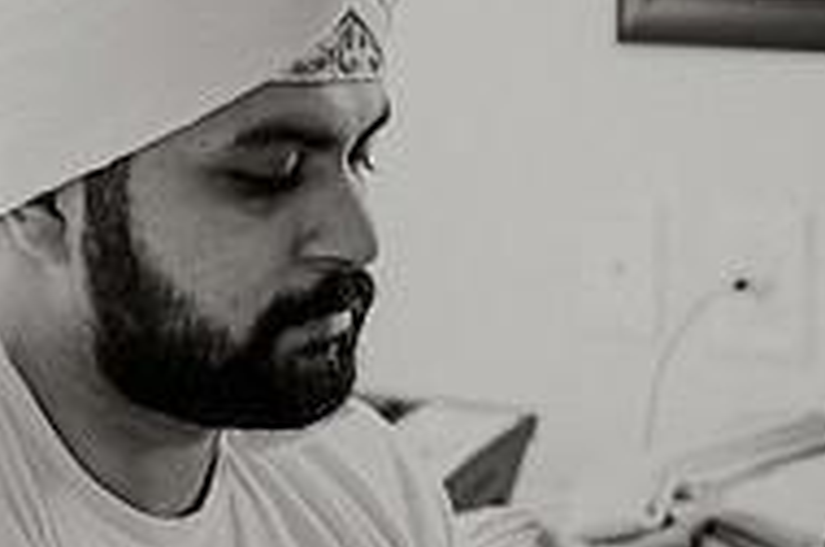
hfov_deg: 16.7
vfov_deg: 11.9
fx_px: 2585
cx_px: -347
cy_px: -6
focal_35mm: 113
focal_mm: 35
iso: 2000
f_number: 2
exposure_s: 1/100
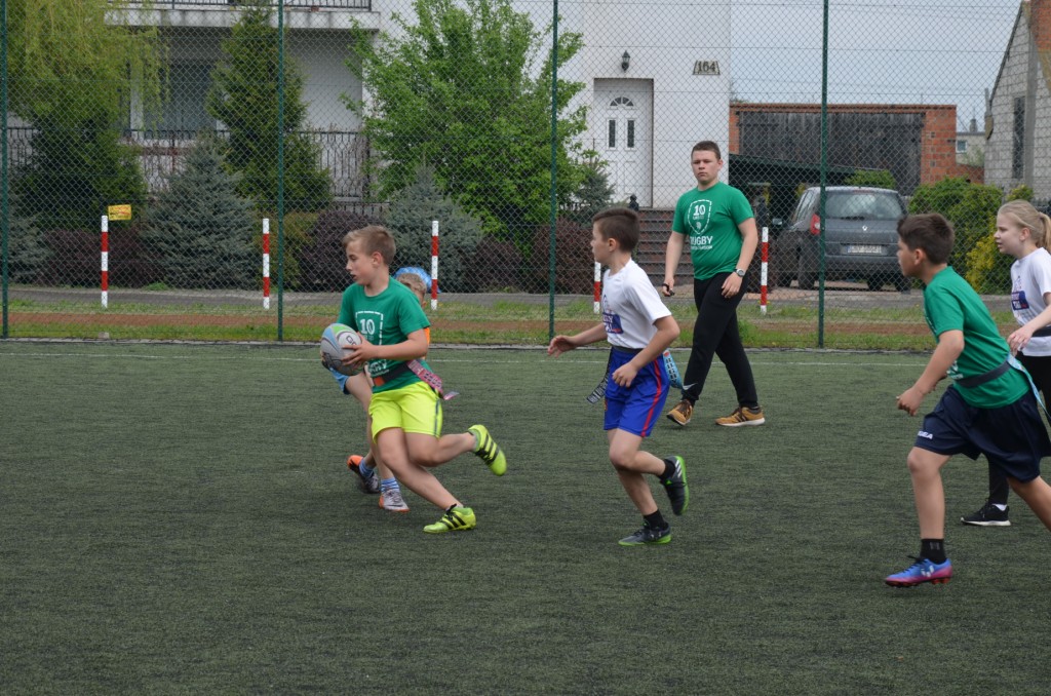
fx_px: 3059
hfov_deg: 19.5
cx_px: 526
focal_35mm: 105
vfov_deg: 13.0
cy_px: 348
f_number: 8
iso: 180
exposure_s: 1/250
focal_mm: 70
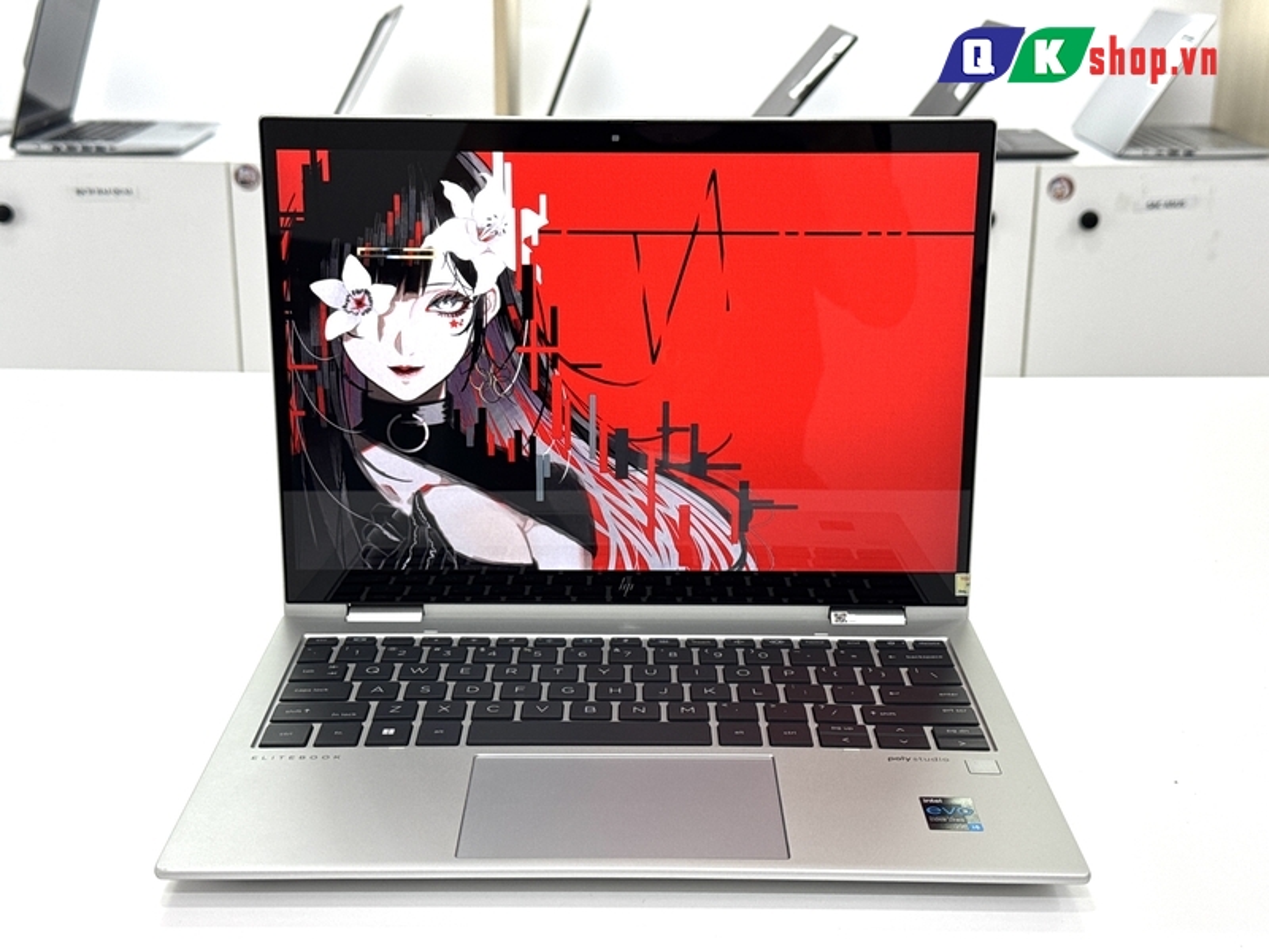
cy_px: 476
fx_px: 1760
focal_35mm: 48
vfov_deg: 30.3
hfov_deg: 39.7
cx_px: 634
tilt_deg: -17.5
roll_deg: +0.7
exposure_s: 1/100
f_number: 1.78
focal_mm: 6.76
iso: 64
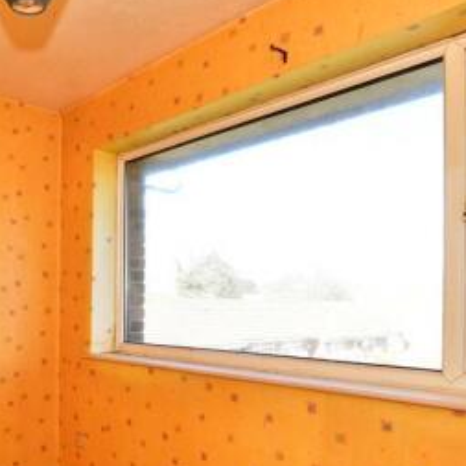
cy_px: 303
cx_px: 131
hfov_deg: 48.3
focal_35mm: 33
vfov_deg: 49.1
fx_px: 503
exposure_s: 1/40
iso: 200
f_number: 8
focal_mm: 10
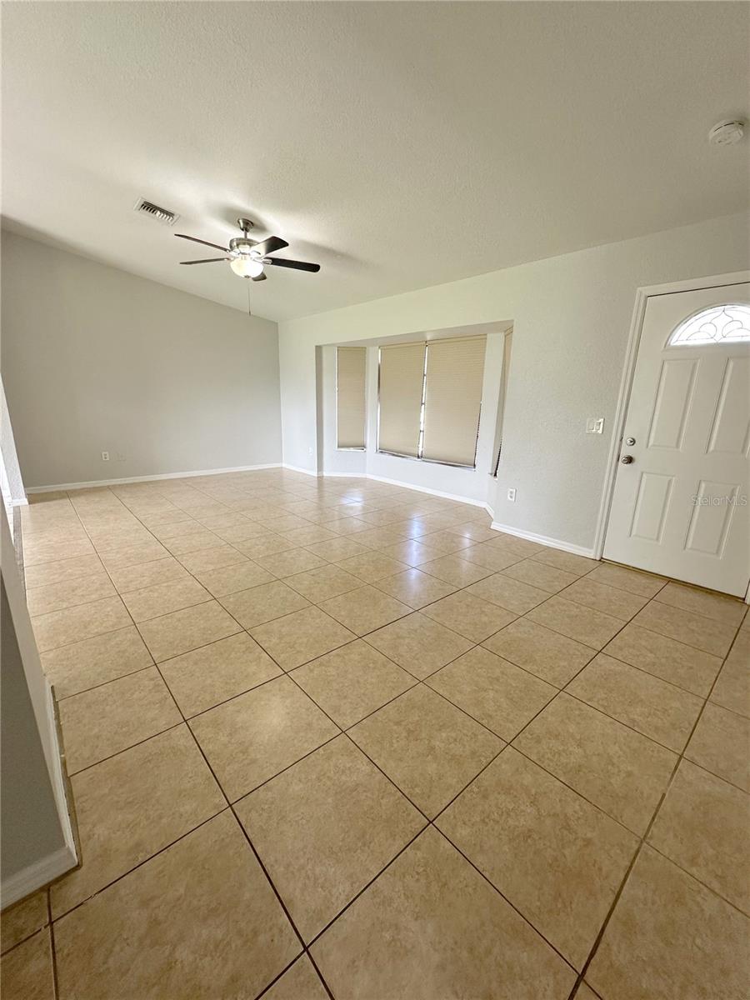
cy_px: 500
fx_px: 404
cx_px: 375
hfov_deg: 85.7
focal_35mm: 14
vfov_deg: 102.1
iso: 160
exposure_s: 1/99
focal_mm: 2.22
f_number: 2.2
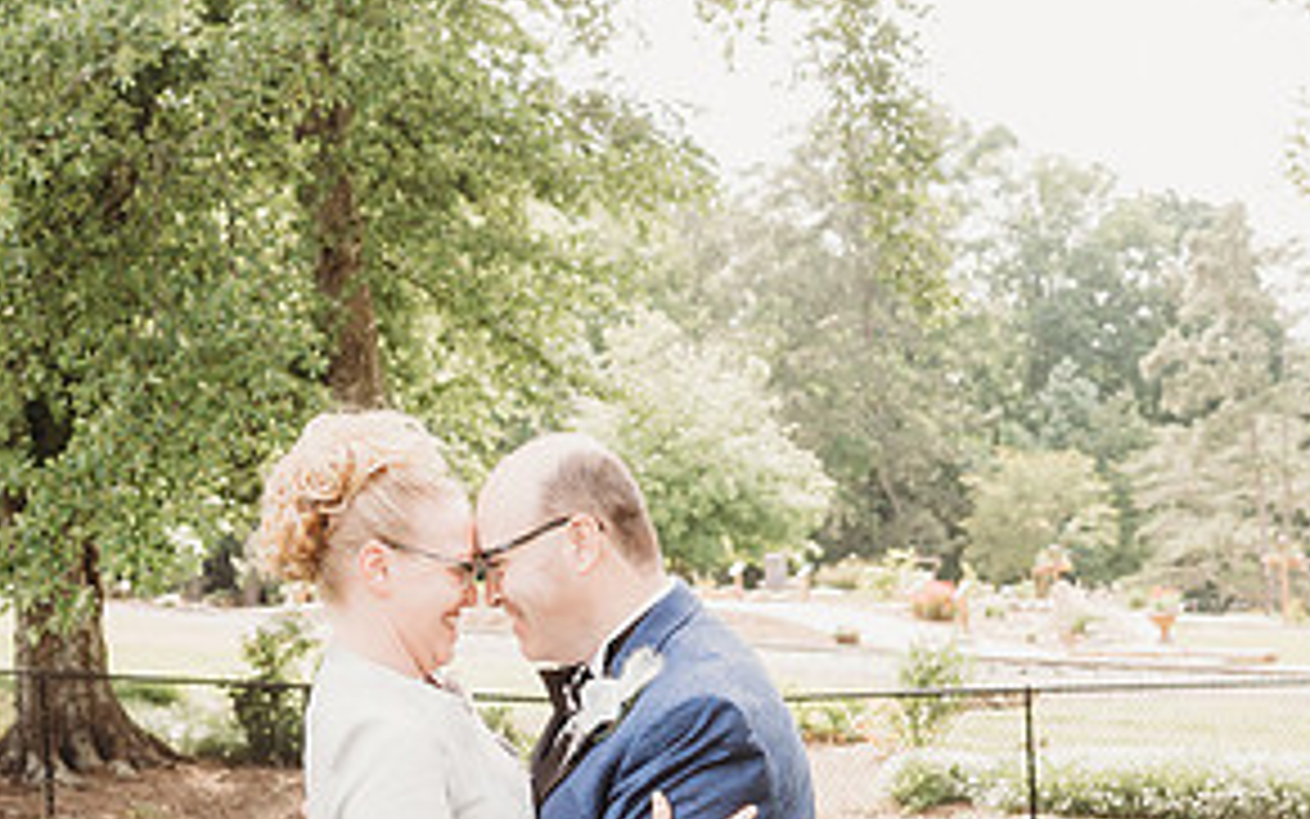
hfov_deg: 33.4
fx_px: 2178
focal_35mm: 61
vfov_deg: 21.3
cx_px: 522
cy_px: 479
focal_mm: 30
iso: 200
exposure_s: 1/320
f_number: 4
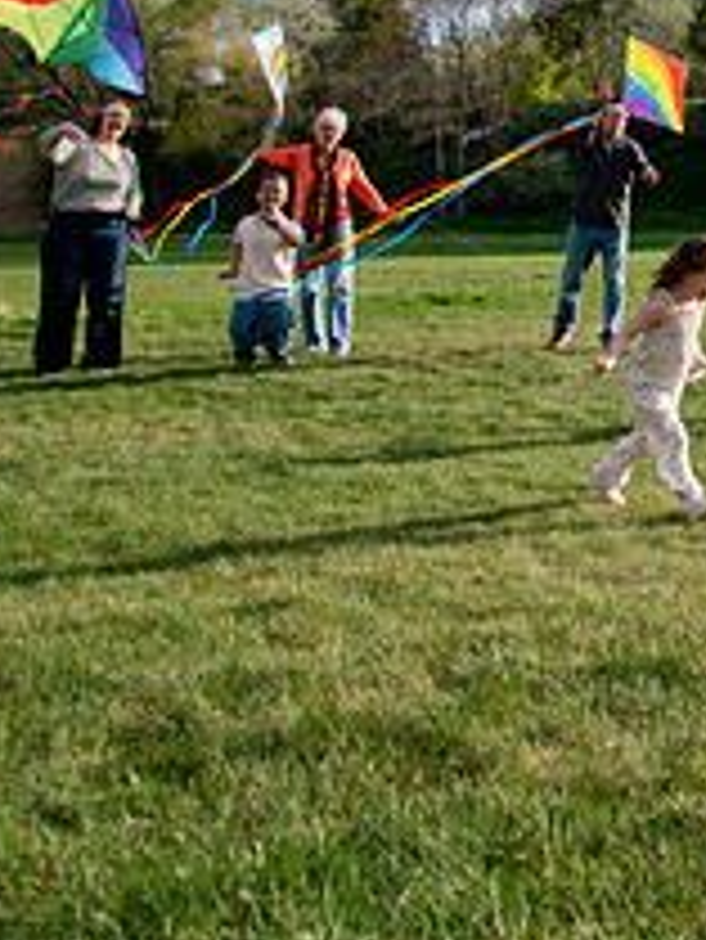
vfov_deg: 29.5
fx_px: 1739
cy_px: 175
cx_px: 1088
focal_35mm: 64
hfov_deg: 19.6
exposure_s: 1/800
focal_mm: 24
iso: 200
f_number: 5
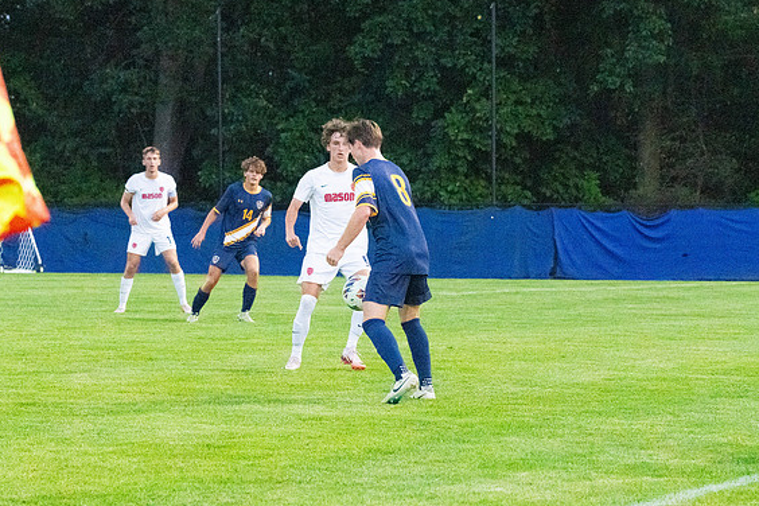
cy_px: 250
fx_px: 3078
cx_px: 385
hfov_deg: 14.1
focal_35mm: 146
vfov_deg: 9.4
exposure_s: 1/1600
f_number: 5.6
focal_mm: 95
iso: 5000
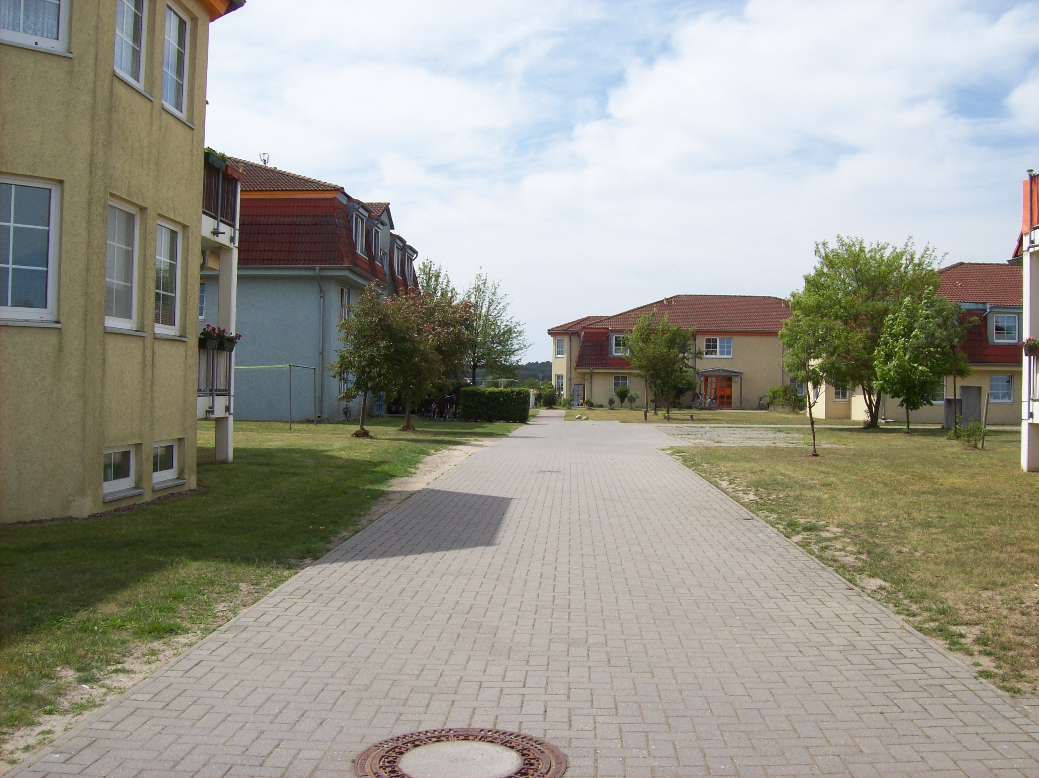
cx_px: 520
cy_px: 389
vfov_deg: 39.6
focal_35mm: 36
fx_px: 1080
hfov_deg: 51.4
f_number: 4.8
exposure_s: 1/565
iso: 80
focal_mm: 6
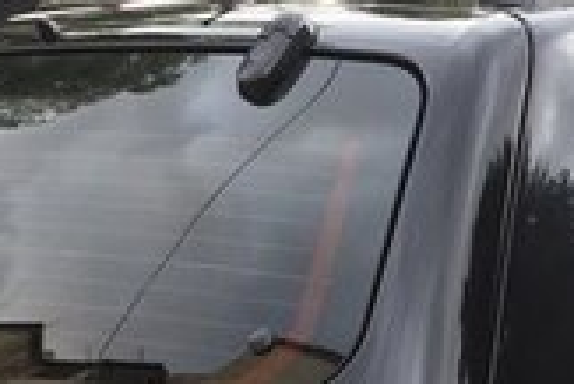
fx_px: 1947
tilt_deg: -11.5
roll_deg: +1.8
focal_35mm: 122
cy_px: 611
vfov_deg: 10.8
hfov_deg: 16.6
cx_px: 461
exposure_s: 1/183
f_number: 2.2
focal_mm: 4.15
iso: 32
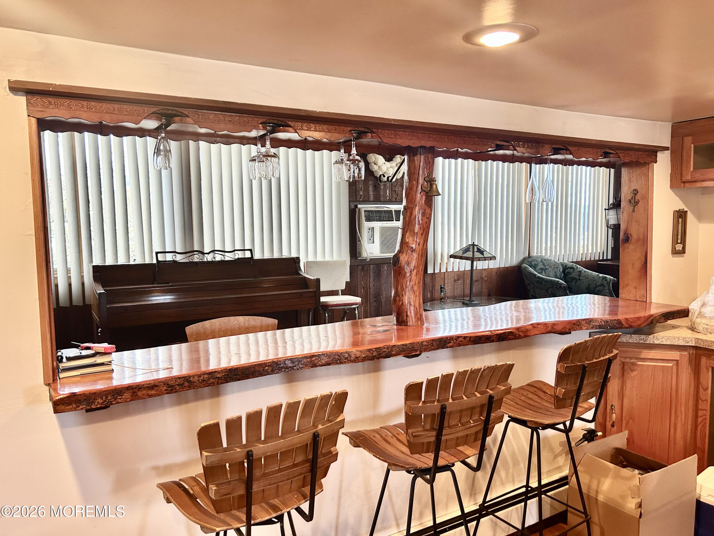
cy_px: 268
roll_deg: +0.9
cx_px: 357
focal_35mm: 26
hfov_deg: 67.3
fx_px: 536
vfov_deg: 53.1
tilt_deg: -6.3
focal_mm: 5.7
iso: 125
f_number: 1.5
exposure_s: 1/120
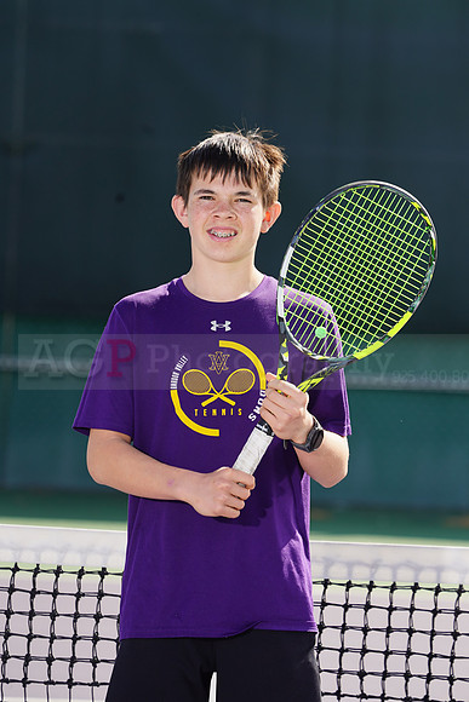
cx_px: 234
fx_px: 5859
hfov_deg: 4.6
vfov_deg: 6.9
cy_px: 351
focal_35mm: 300
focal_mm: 300
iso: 100
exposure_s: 1/250
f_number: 7.1
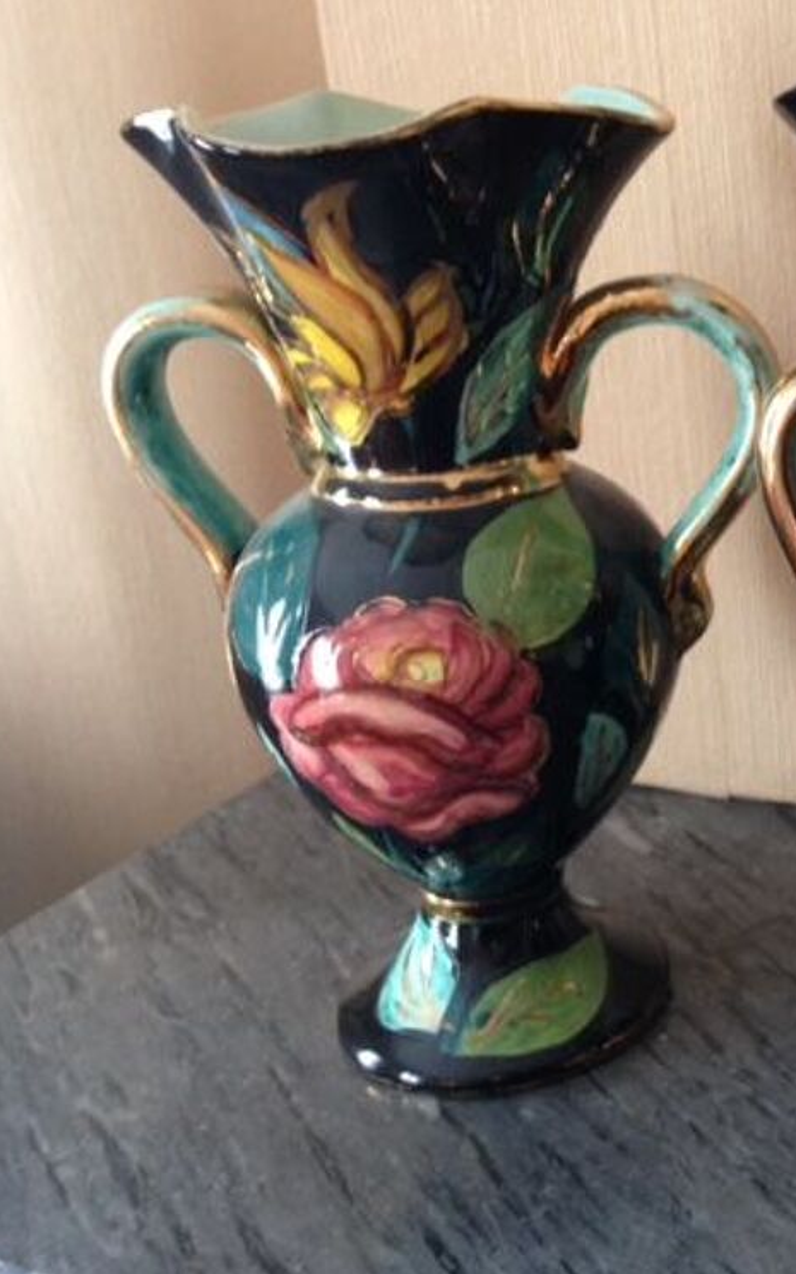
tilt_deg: -20.1
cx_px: 757
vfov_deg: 42.6
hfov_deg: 26.3
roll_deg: +3.8
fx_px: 1631
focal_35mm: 47
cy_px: 637
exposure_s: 1/20
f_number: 2.4
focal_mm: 4.12
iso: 125
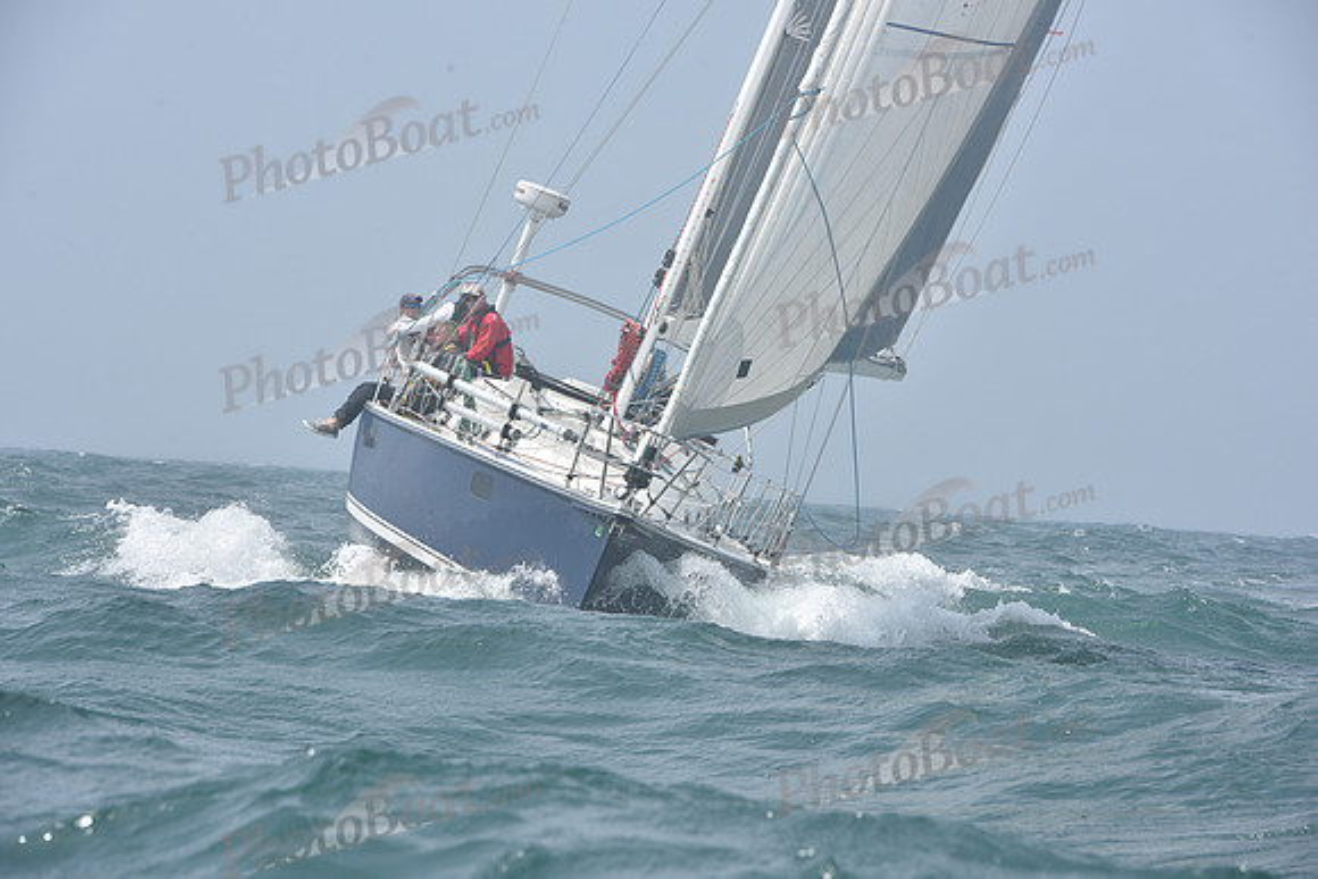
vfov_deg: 8.1
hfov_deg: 12.1
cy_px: 440
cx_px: 659
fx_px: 6225
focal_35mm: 170
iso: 320
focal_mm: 170
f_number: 11
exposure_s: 1/800
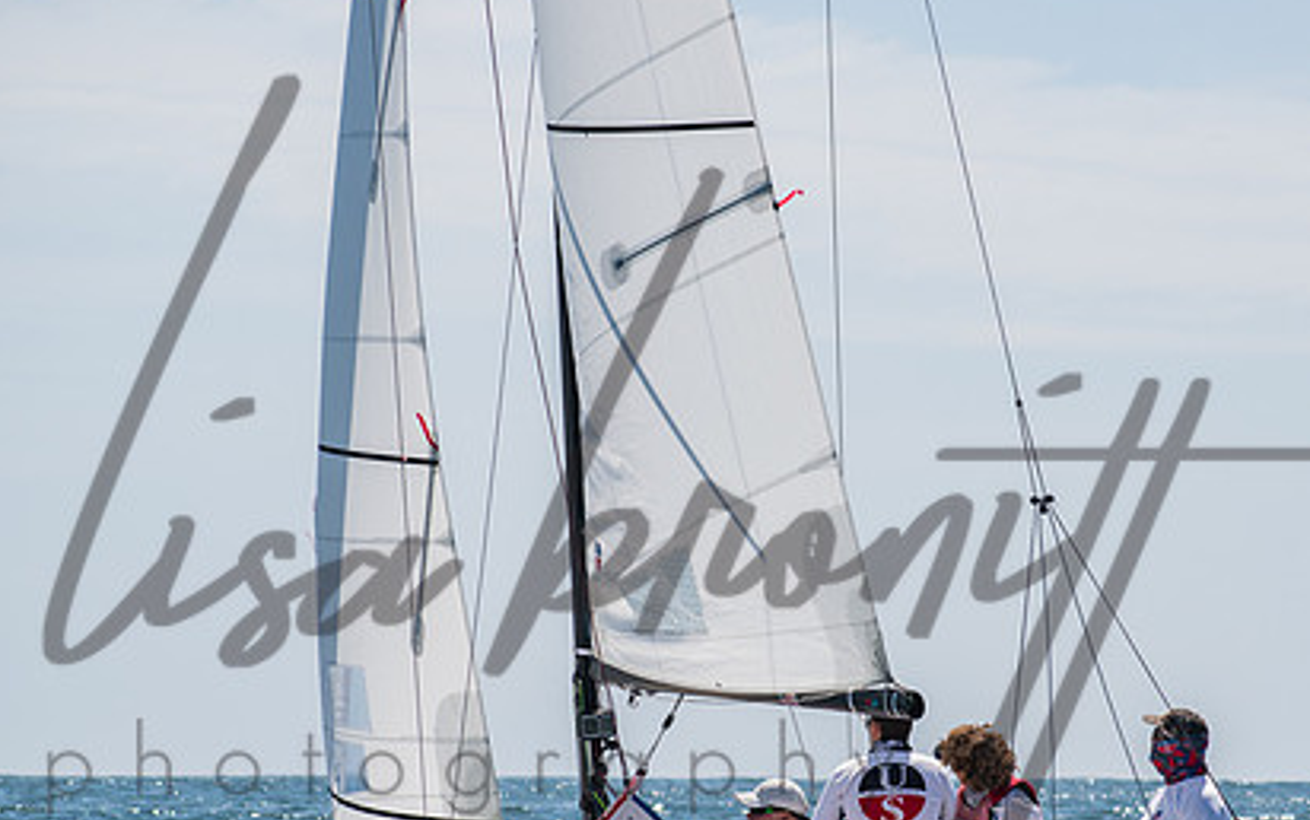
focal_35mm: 242
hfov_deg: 8.7
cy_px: 546
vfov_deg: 5.4
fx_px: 8645
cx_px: 754
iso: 200
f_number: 6.3
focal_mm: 110
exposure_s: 1/1250
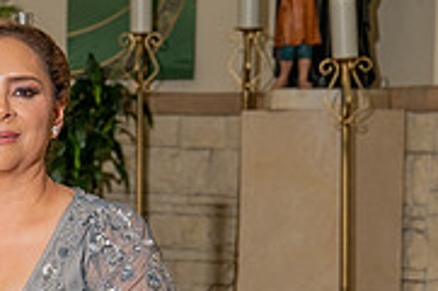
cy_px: 338
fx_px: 2223
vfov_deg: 7.4
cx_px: -310
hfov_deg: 10.7
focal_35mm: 183
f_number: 4.5
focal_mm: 47
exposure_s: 1/200
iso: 320
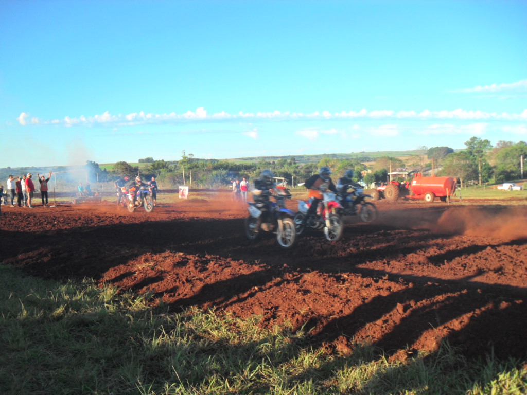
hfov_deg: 52.6
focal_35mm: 35
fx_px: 533
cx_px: 264
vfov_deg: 40.7
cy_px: 198
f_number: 8.9
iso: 100
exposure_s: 1/60
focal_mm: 6.2
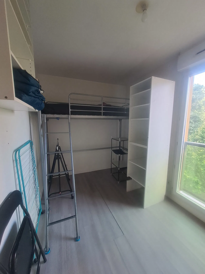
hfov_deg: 89.9
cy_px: 137
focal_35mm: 13
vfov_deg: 106.2
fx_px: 103
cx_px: 102
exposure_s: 1/50
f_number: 2.2
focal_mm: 1.42
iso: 100
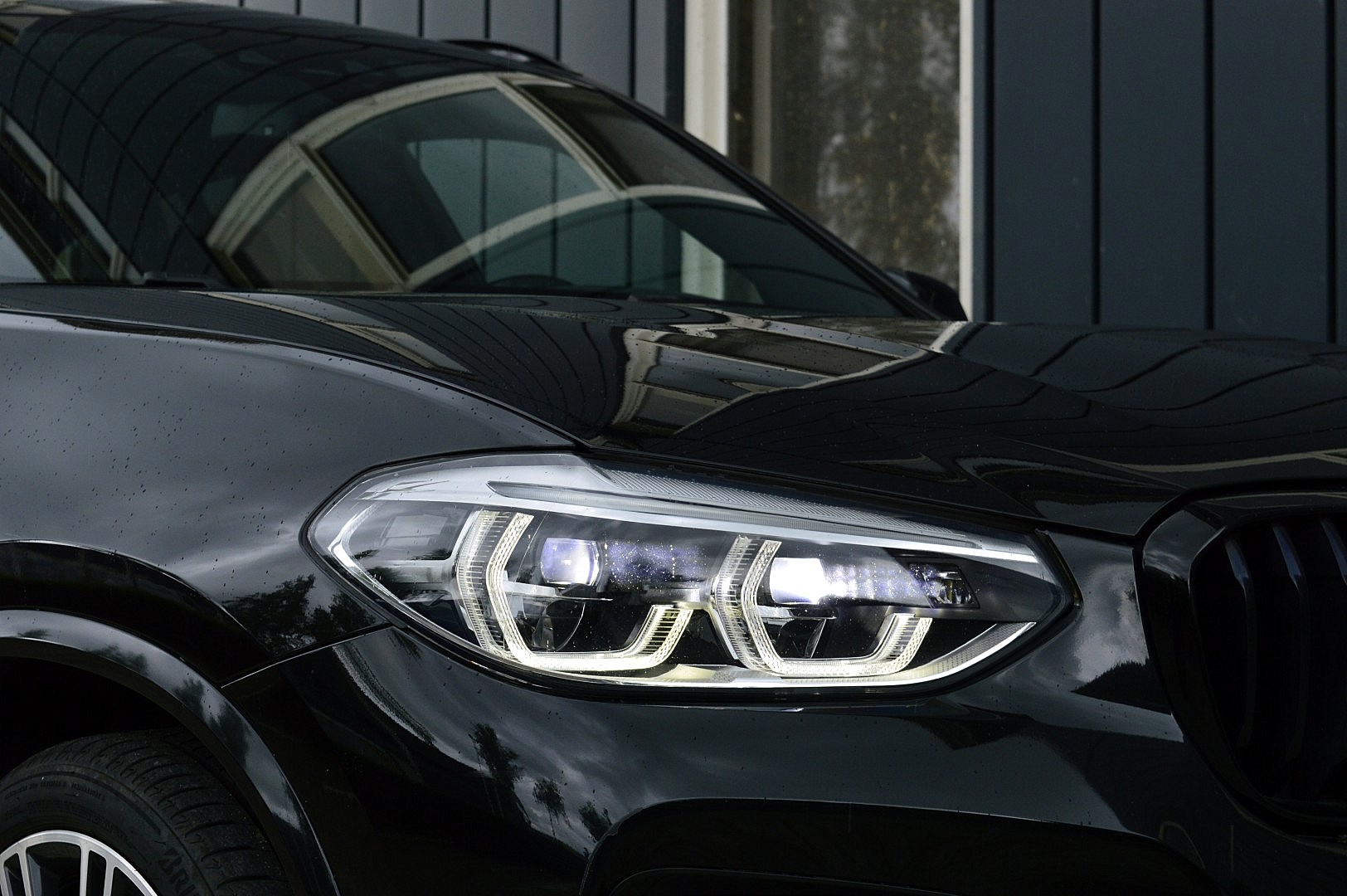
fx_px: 3084
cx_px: 674
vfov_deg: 16.5
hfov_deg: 24.6
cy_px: 448
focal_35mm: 82
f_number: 10
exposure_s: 1/200
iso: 400
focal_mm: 55
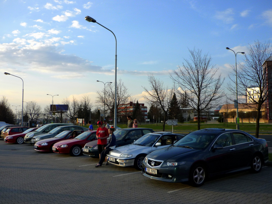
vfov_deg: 42.9
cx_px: 136
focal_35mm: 33
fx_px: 259
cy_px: 102
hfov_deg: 55.4
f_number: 2.8
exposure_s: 1/640
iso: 100
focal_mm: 5.5
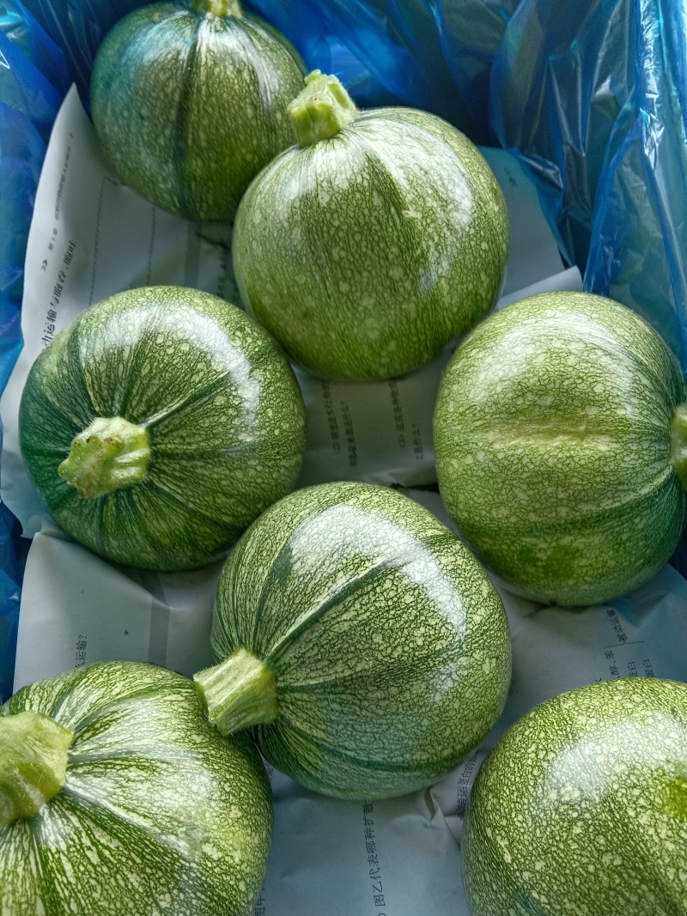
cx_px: 344
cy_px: 458
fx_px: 715
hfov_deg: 51.3
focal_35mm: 27
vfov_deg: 65.3
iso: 184
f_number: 2.2
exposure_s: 1/100
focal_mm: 3.66
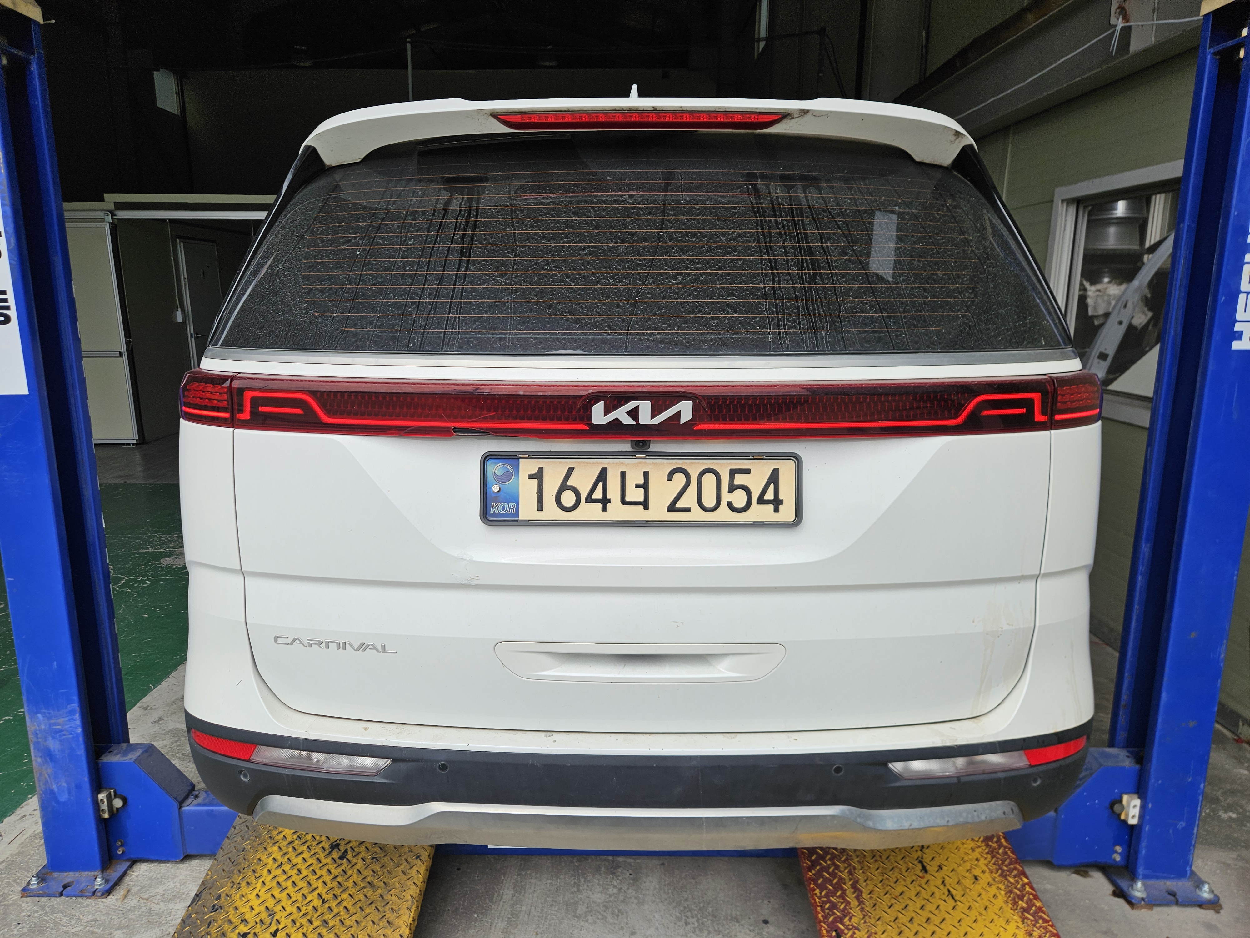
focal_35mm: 23
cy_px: 469
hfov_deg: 73.9
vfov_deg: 58.9
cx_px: 625
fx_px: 831
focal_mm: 5.4
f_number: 1.8
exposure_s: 1/1601
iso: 32
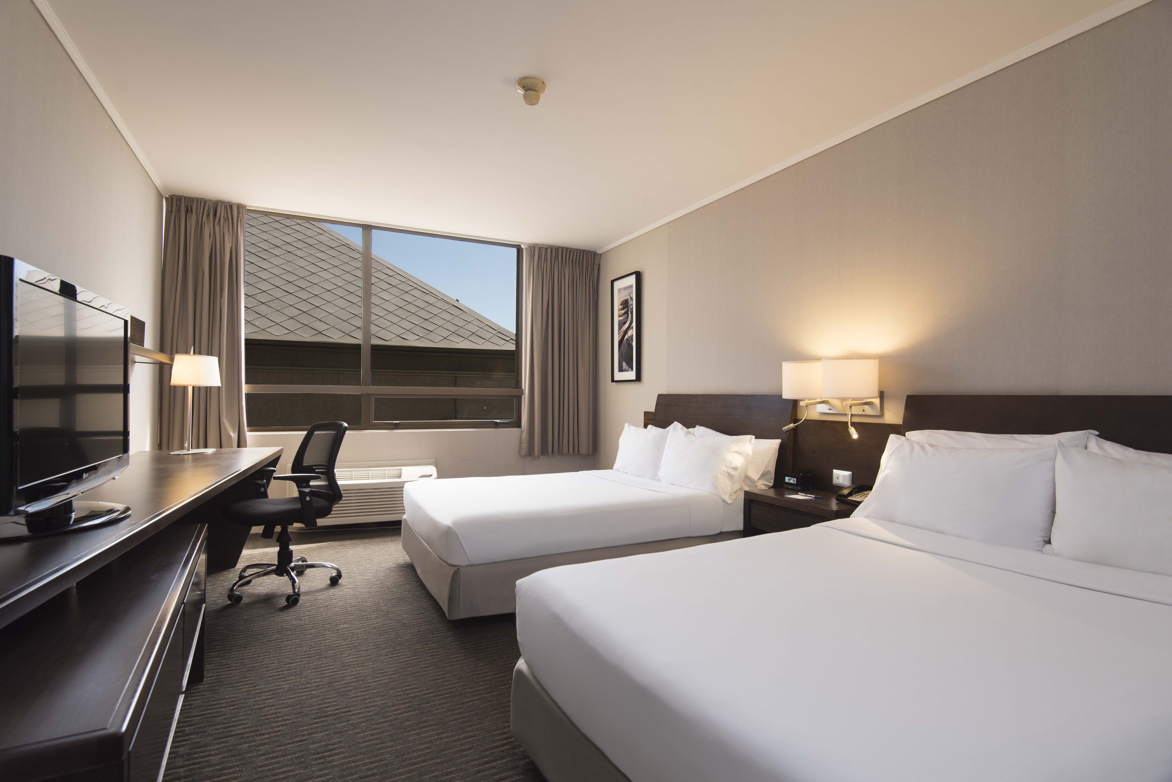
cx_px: 586
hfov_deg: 90.0
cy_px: 391
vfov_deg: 67.4
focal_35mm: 18
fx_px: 586
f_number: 6.3
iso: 400
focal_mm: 18
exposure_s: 1/20
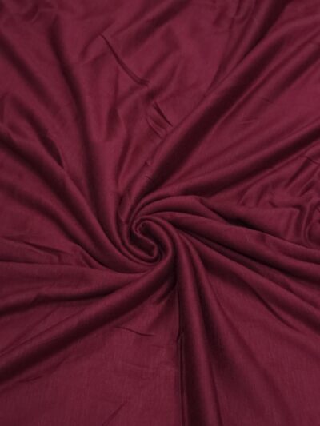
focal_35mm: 69
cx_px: 160
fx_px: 850
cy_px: 213
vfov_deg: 28.2
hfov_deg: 21.3
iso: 200
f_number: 2.4
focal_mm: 7.9
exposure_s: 1/45
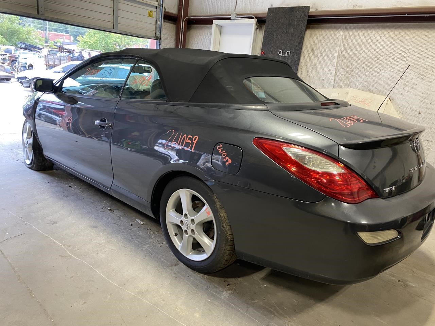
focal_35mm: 26
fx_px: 327
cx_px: 218
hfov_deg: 67.3
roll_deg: -6.7
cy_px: 163
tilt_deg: -12.0
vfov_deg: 53.1
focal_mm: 4.25
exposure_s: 1/60
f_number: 1.8
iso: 250
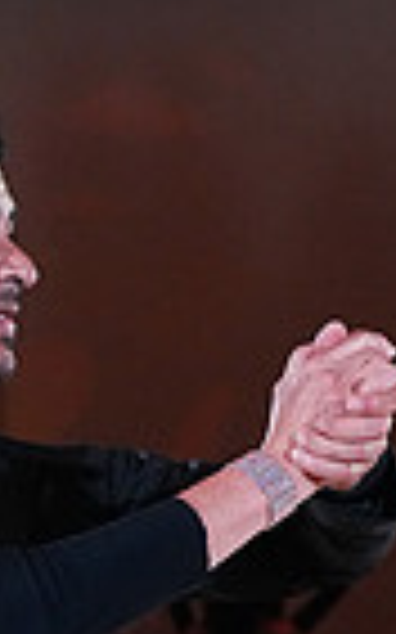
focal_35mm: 230
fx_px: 3976
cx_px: -182
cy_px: 1007
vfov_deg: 8.9
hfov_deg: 5.7
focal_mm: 55
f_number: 5
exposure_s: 1/400
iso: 5000
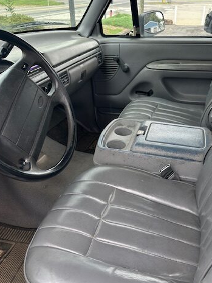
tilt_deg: -31.4
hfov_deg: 42.7
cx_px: 128
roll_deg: +1.2
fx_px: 269
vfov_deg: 55.3
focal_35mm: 33
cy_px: 150
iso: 64
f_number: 1.78
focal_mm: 6.86
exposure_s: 1/121
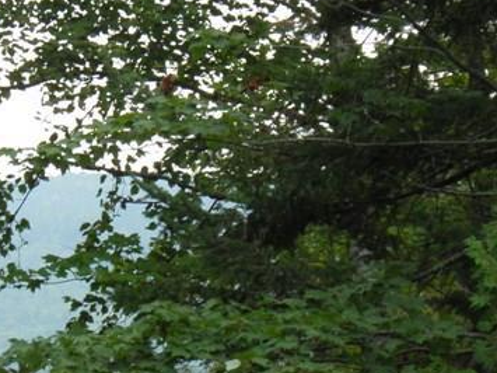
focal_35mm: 467
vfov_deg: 3.2
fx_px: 6703
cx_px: 185
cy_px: 157
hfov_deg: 4.2
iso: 50
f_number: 4.6
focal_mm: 29.2
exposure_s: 1/125
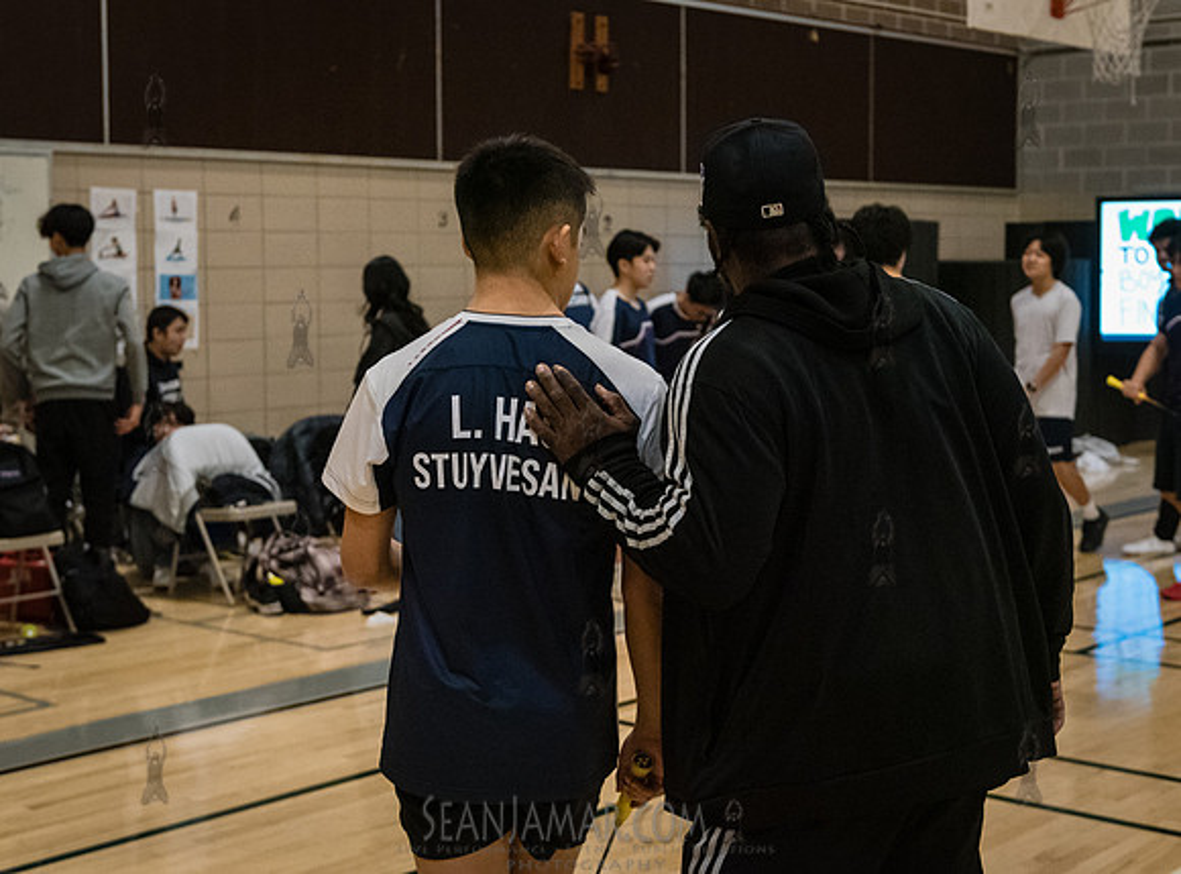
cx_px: 591
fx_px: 1929
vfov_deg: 25.5
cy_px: 403
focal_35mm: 57
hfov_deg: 34.0
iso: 8000
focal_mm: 48
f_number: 3.5
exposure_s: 1/400
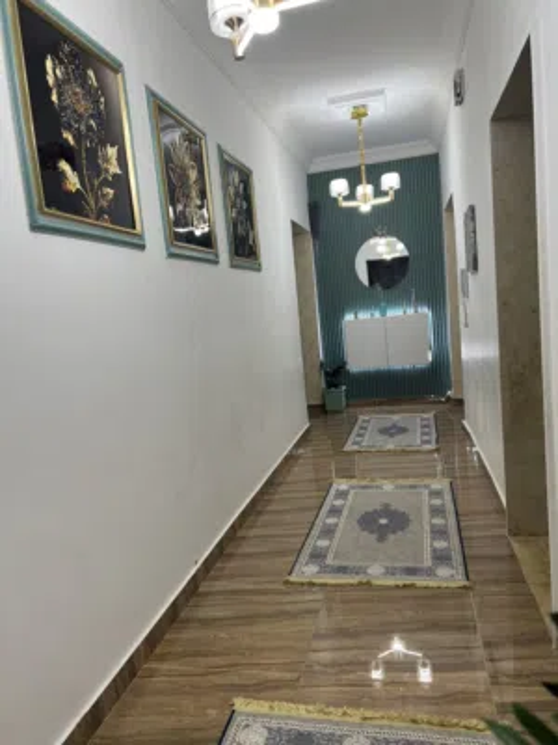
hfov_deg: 53.1
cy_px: 372
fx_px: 559
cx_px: 279
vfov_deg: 67.3
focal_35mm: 26
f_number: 1.5
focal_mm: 5.7
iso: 100
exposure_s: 1/100
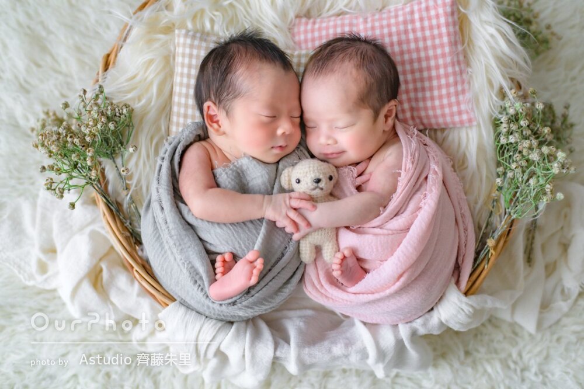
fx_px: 811
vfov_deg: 27.0
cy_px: 194
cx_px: 292
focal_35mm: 50
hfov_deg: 39.6
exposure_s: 1/250
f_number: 3.2
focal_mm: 50
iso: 800
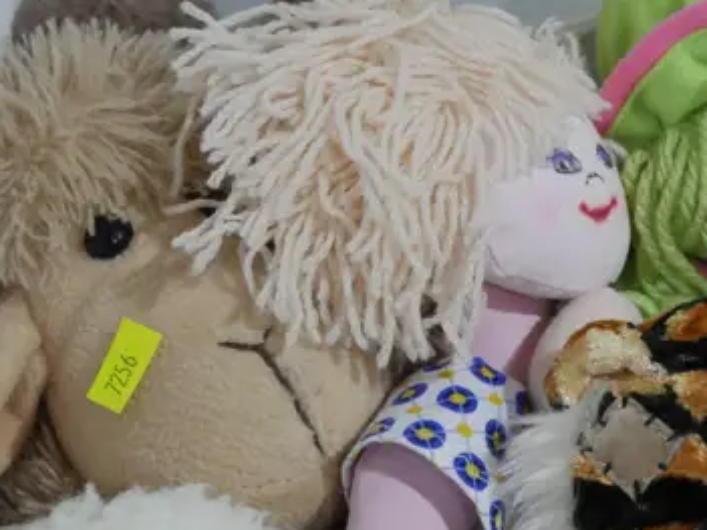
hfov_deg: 13.0
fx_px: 2981
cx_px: 949
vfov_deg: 10.1
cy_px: 567
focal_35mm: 146
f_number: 5.6
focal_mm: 25
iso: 2000
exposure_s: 1/60
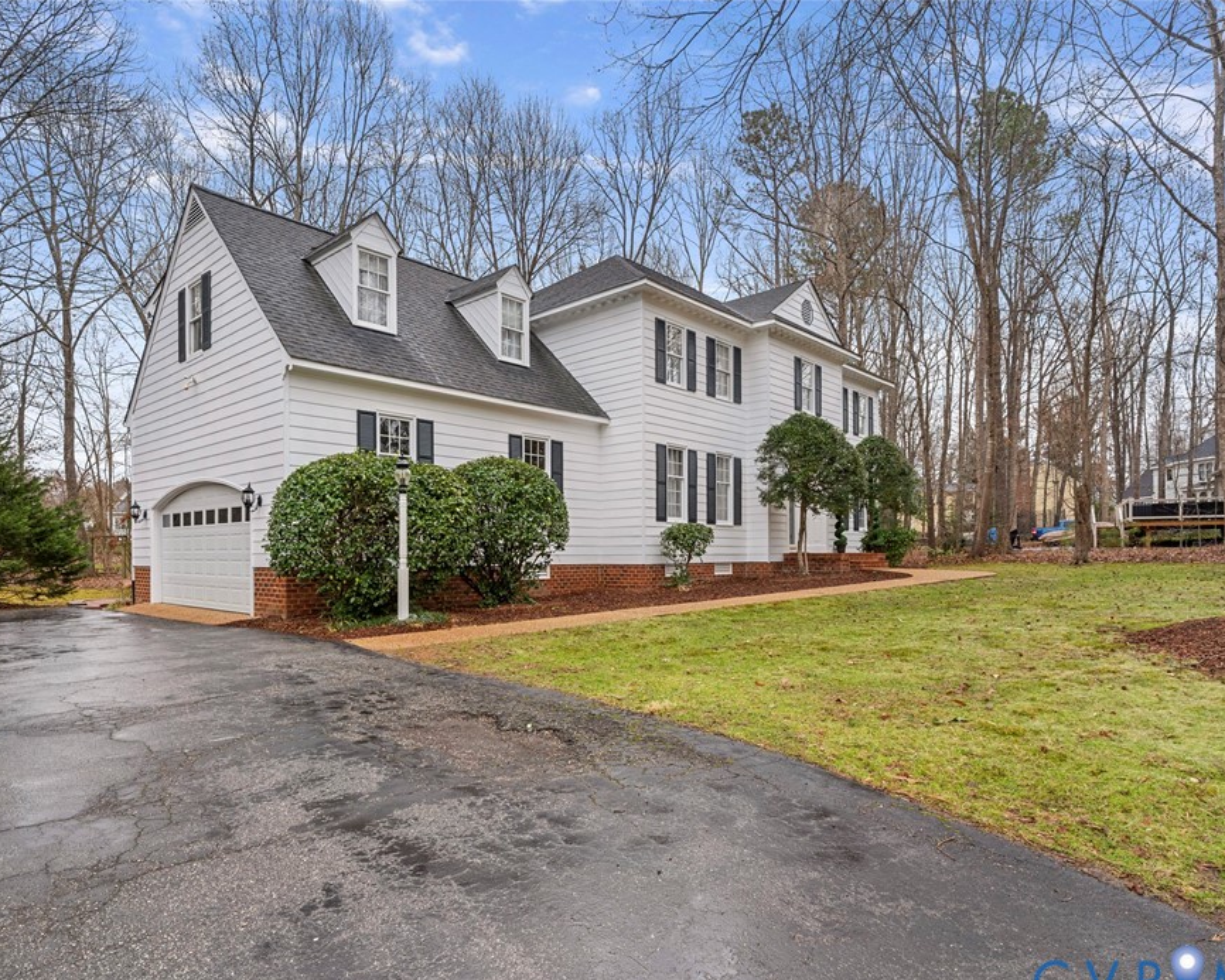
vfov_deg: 68.1
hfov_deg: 80.3
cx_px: 573
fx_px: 725
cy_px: 511
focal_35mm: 20
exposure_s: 1/80
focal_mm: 17
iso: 640
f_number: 8
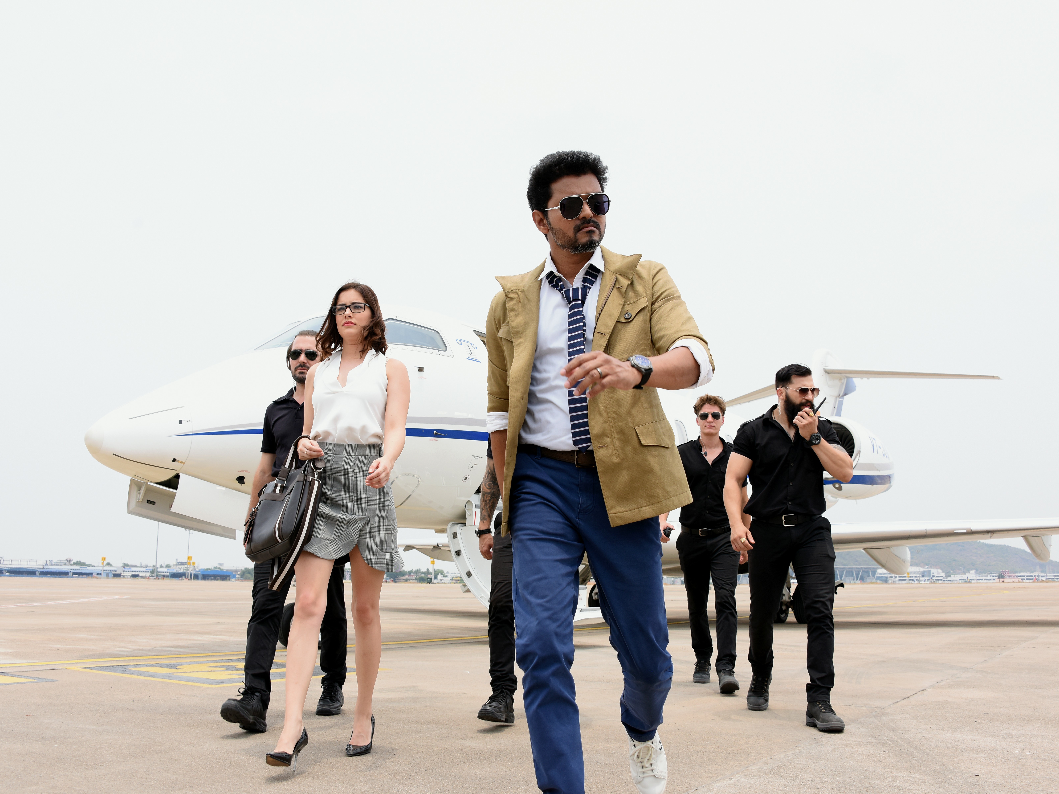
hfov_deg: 58.4
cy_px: 404
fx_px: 948
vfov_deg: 45.4
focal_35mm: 31
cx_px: 524
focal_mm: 28
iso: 320
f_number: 8
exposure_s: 1/500
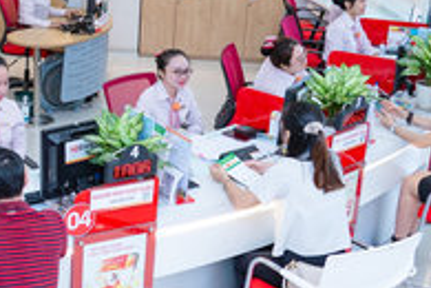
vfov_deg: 18.8
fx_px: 862
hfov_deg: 25.8
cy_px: 69
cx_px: -51
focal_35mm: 72
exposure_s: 1/160
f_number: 4.5
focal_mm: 26
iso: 500
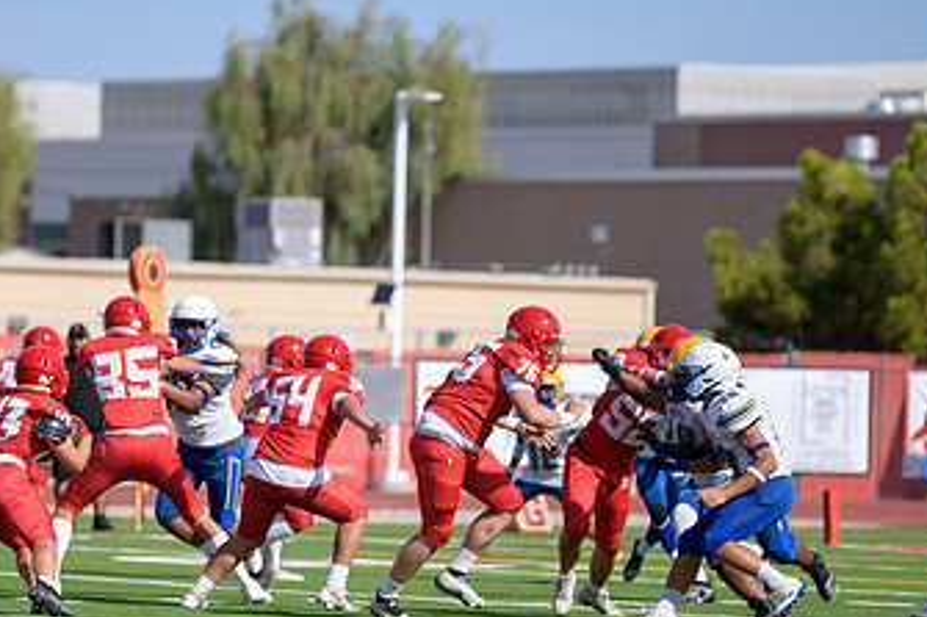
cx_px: 266
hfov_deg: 6.6
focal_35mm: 312
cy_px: 508
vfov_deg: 4.4
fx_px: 8030
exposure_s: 1/3200
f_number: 2.8
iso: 200
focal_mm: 180
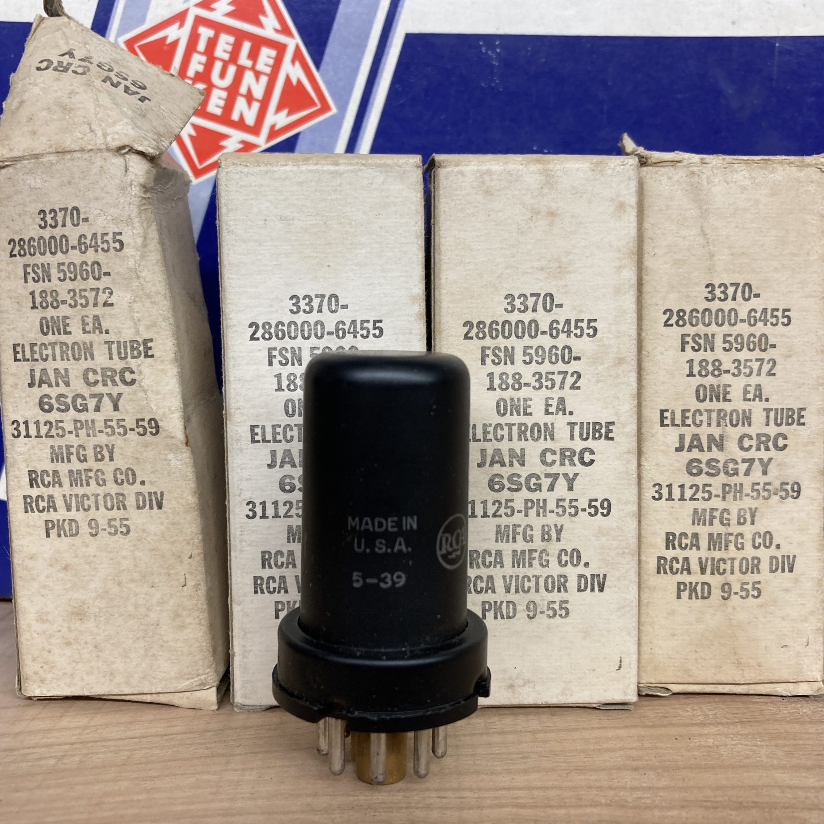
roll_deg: -0.7
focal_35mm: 34
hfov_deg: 48.4
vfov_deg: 48.4
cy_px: 406
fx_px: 916
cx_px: 402
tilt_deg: -5.4
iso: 50
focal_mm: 3.99
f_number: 1.8
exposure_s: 1/50
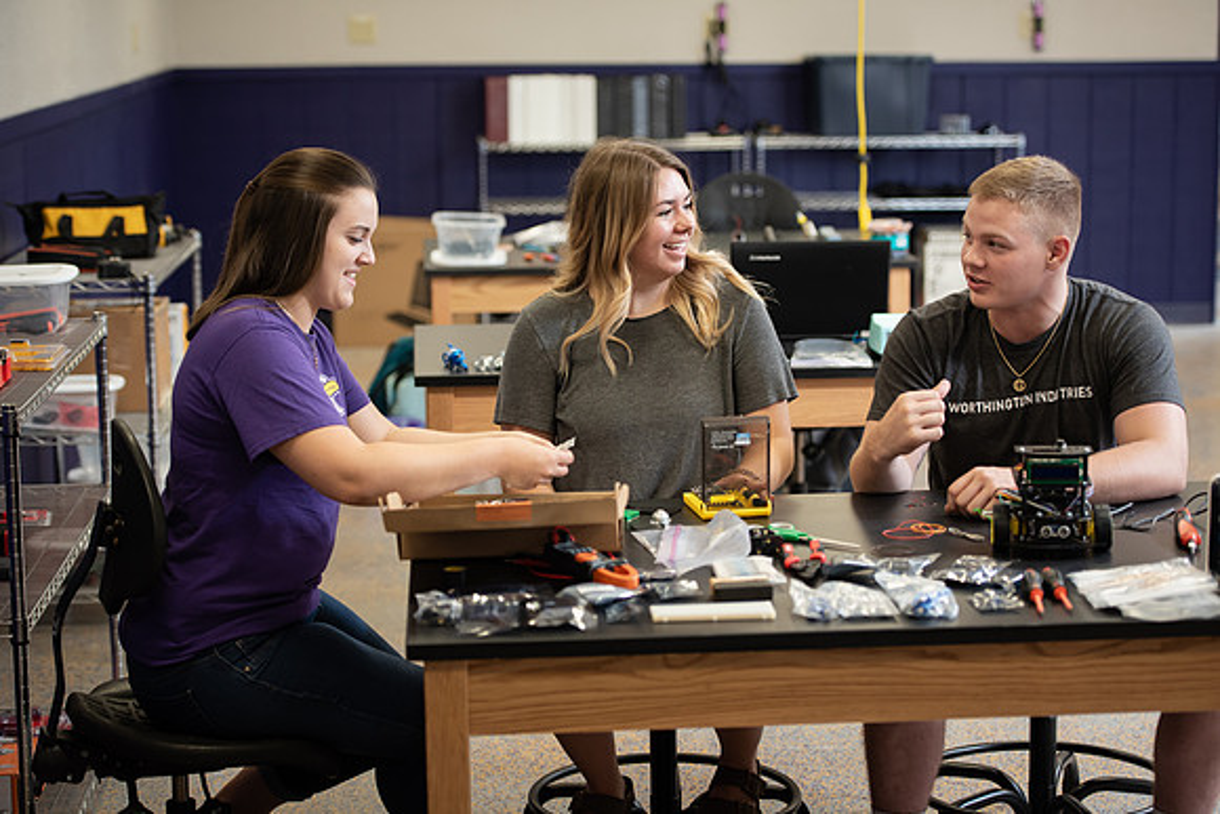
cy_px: 407
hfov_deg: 25.4
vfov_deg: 17.1
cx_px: 610
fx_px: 2712
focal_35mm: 80
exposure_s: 1/200
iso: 800
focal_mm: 80
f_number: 3.2
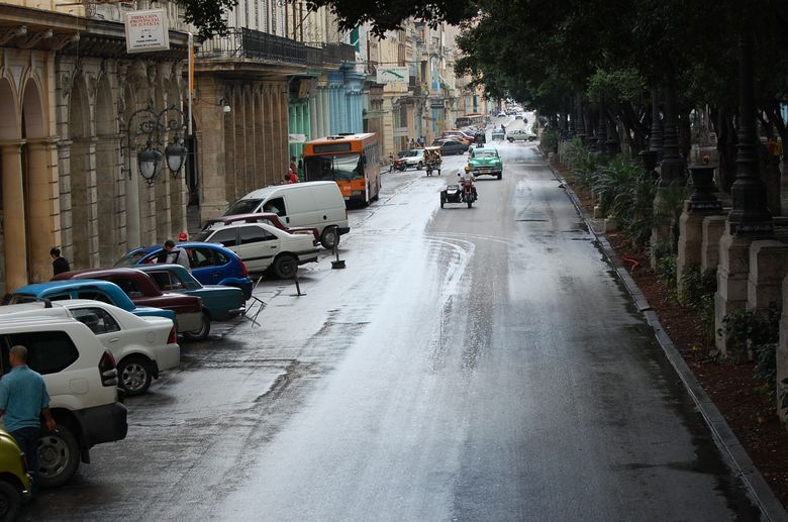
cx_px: 394
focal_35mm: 105
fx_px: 2294
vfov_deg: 13.0
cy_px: 261
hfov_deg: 19.5
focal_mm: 70
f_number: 5
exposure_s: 1/400
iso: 400
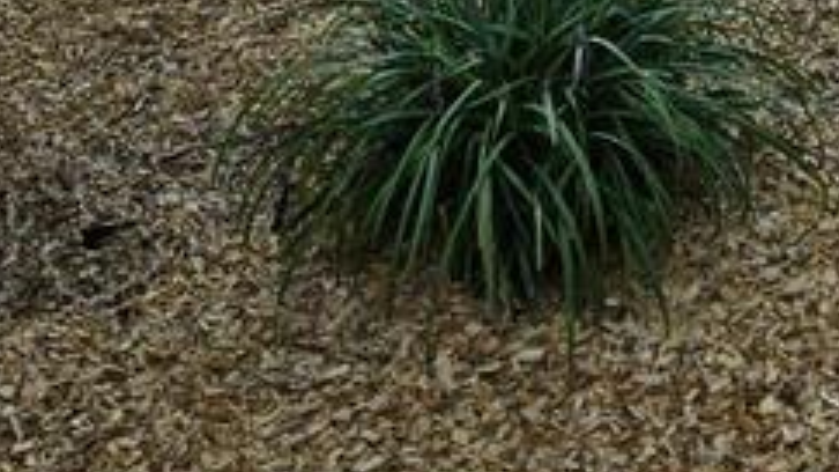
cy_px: -715
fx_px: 2491
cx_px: 995
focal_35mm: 112
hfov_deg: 18.2
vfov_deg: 9.5
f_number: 1.8
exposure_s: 1/521
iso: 25
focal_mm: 5.4
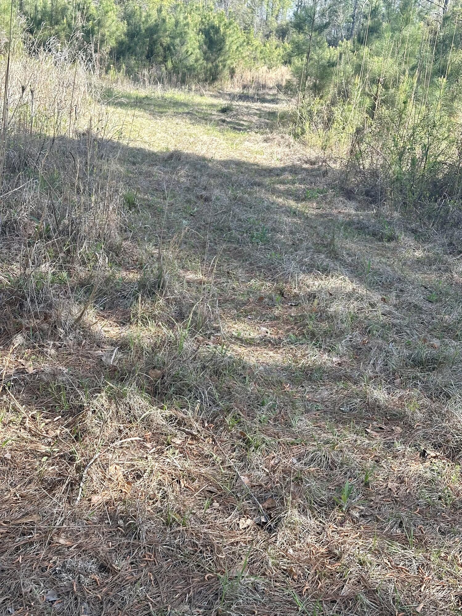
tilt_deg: -16.5
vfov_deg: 39.7
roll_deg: -7.3
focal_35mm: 48
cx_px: 231
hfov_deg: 30.3
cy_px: 308
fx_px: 854
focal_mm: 6.86
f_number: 1.78
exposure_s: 1/659
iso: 64
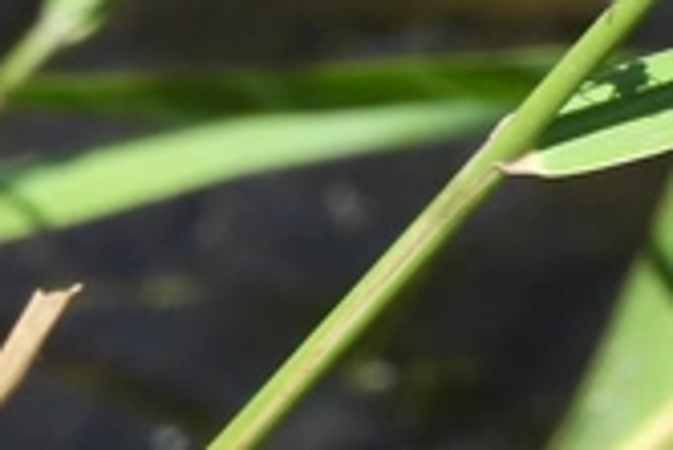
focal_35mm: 3400
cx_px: 758
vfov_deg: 0.4
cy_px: -134
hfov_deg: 0.6
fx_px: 63615
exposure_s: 1/250
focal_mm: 152
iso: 100
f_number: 6.3
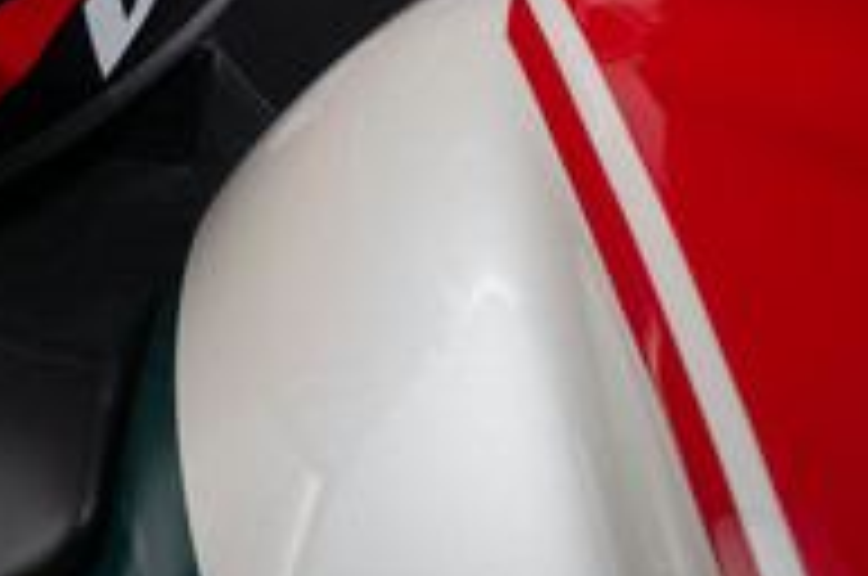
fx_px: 3803
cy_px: -212
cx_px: -364
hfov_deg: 12.5
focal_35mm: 158
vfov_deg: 8.5
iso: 100
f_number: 11
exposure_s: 1/160
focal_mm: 39
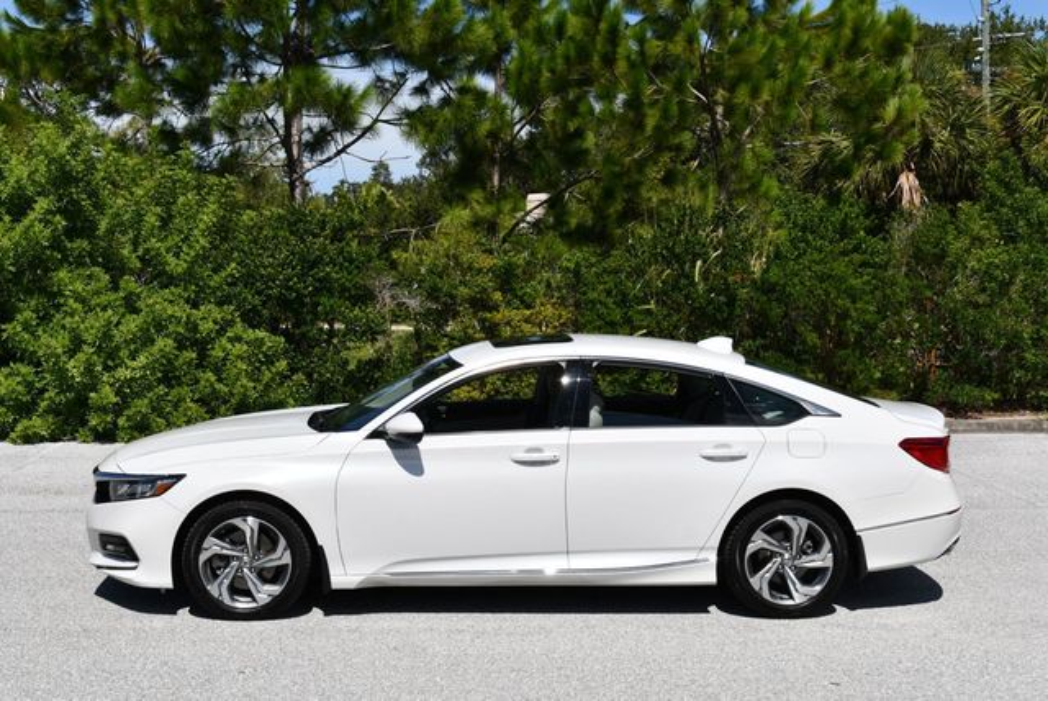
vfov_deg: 26.0
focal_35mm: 52
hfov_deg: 38.2
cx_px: 524
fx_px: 1515
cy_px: 350
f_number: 9
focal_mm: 26
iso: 100
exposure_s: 1/320
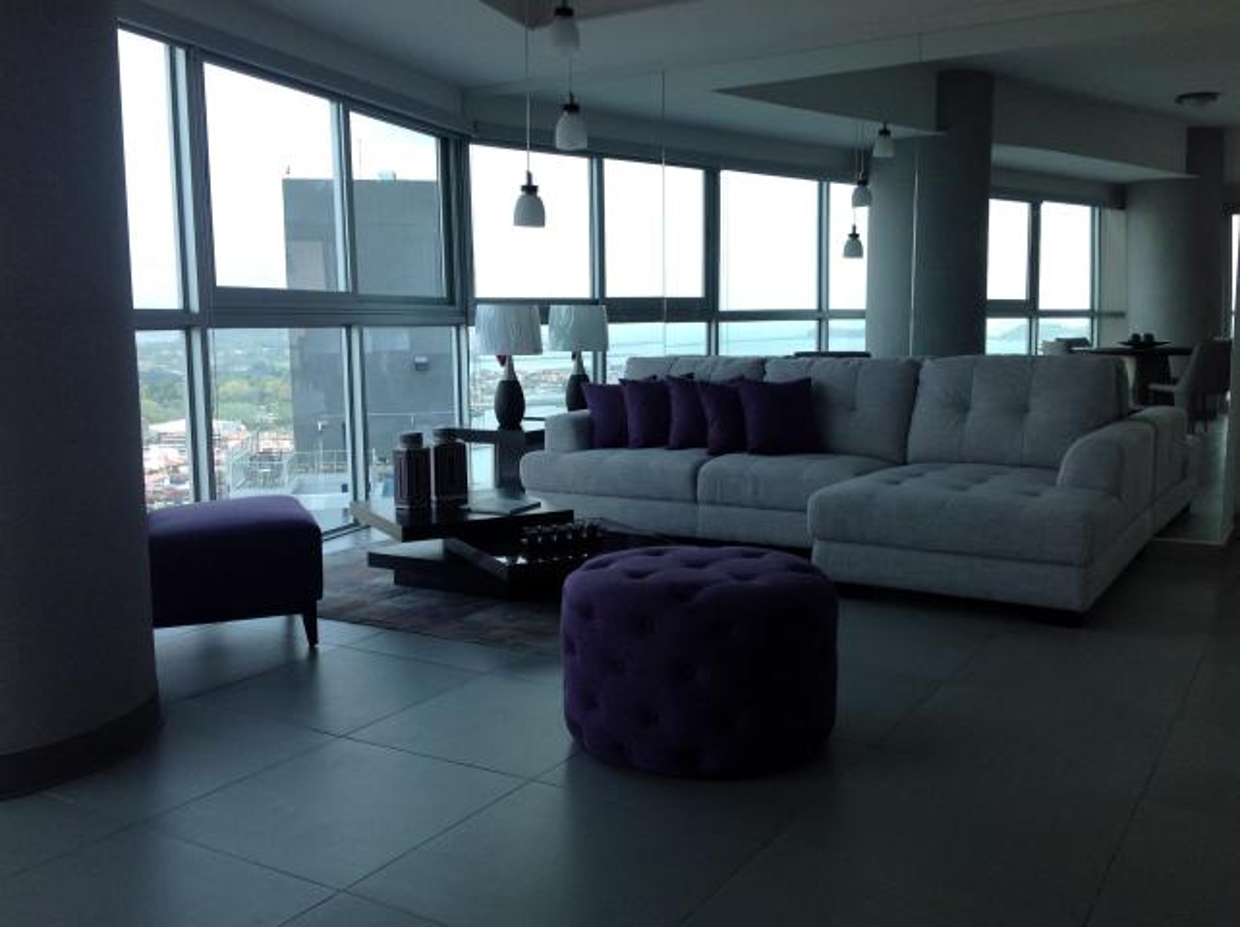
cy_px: 464
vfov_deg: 40.6
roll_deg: +0.8
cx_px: 620
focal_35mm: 35
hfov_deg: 52.7
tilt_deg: -1.9
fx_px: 1252
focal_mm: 4.28
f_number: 2.4
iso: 50
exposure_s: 1/252
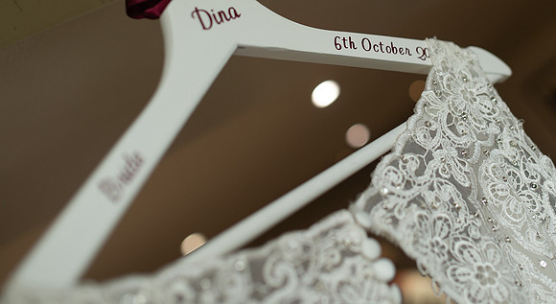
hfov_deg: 38.1
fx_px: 802
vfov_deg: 21.0
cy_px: 34
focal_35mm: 55
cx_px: 342
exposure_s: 1/80
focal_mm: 35
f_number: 2.2
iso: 500
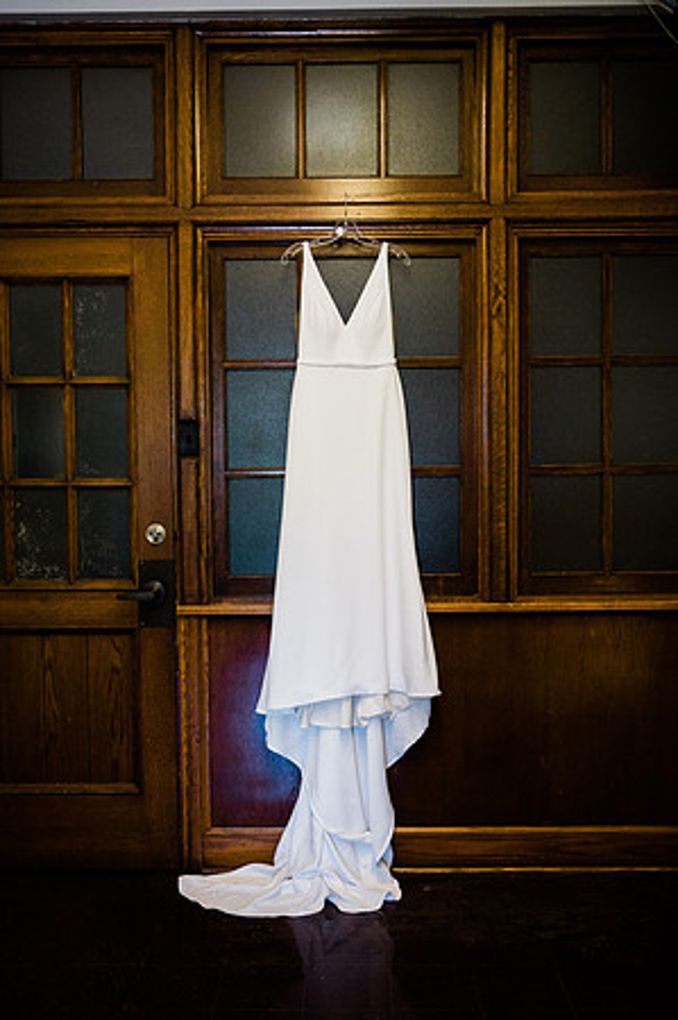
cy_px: 510
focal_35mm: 35
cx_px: 339
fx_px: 991
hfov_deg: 37.8
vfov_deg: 54.5
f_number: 4
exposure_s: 1/250
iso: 1600
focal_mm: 35
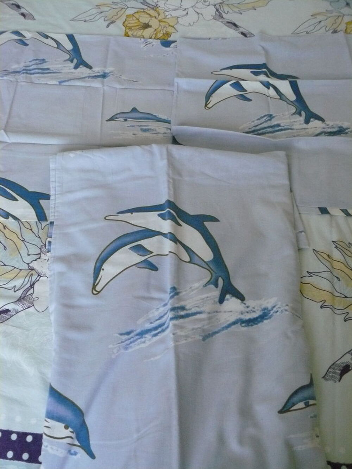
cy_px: 234
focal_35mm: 36
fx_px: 488
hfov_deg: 39.7
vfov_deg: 51.4
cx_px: 176
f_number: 2.8
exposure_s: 1/50
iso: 400
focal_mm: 6
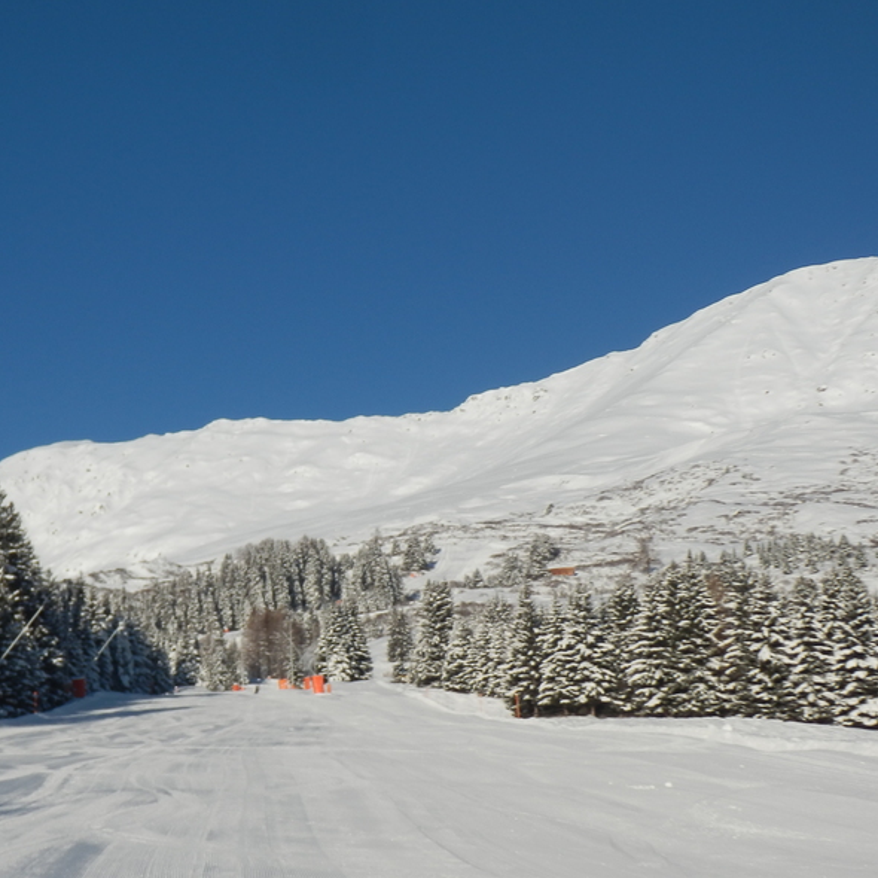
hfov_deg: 24.6
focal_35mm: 69
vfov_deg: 25.0
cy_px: 533
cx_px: 161
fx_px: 1980
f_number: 10.8
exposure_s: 1/160
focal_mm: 8
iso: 80
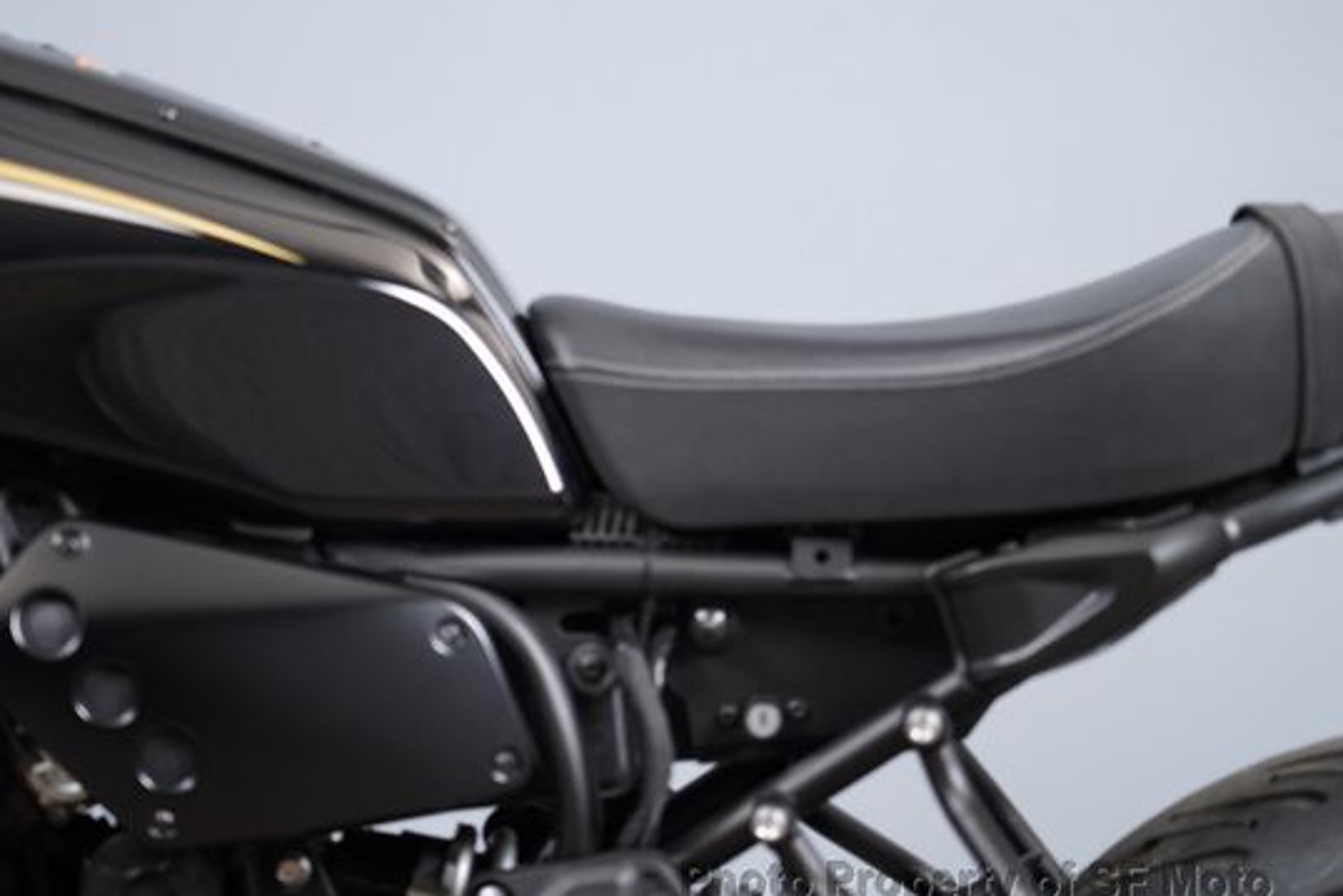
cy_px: 396
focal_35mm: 125
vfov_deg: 11.0
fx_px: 4664
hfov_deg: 16.4
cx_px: 554
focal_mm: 105
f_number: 4
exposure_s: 1/100
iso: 1600
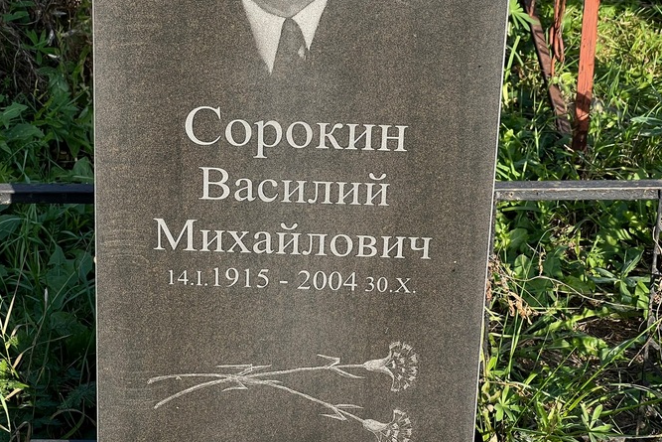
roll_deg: -1.6
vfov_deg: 14.3
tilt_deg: -23.6
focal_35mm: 96
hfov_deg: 21.2
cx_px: 279
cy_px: 185
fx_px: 1766
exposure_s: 1/240
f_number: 2.8
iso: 32
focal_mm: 9
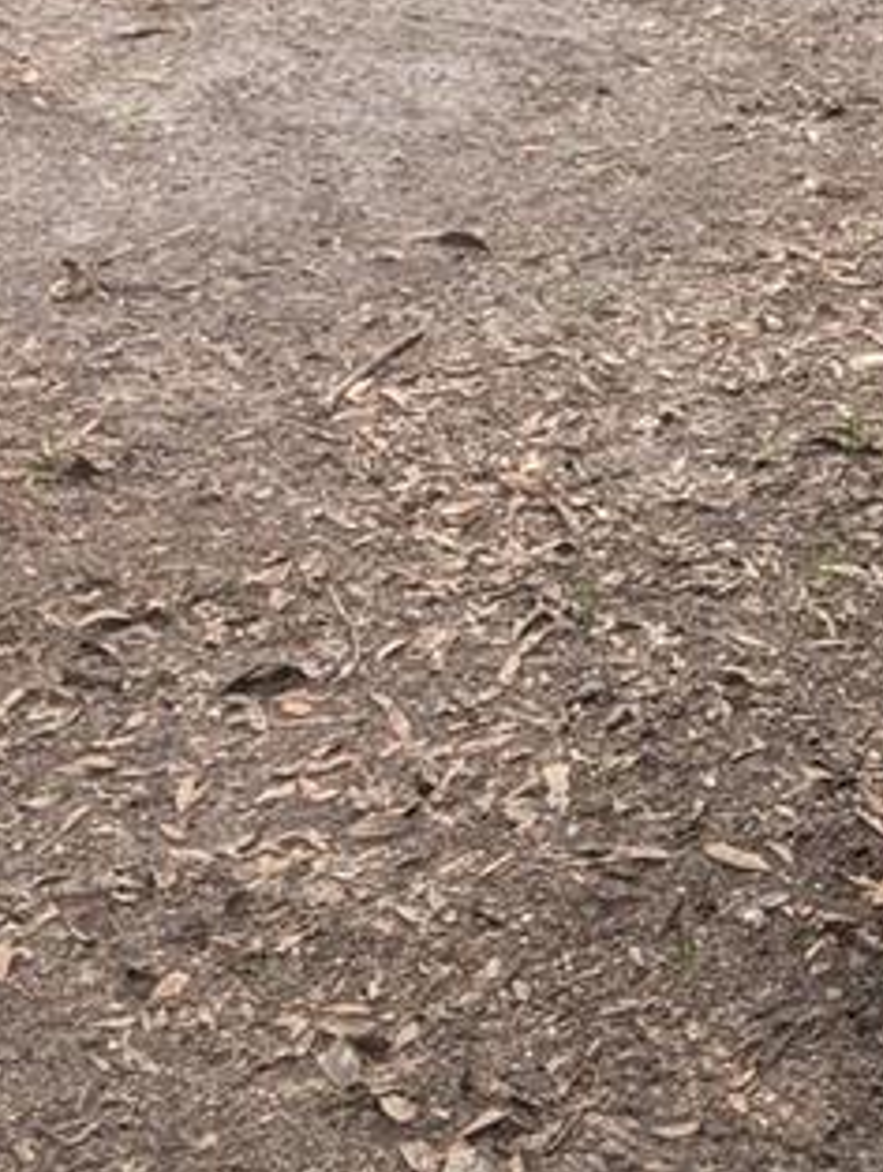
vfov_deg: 21.1
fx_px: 3118
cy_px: 311
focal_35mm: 92
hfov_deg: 15.4
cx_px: 1132
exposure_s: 1/533
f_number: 1.68
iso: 310
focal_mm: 6.9
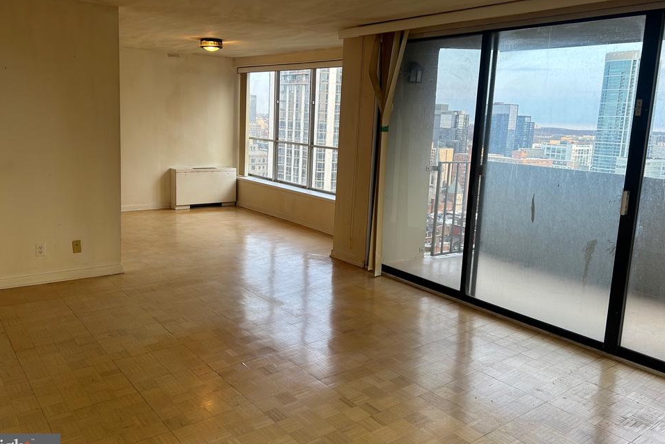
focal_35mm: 29
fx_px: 536
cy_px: 194
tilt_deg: -8.3
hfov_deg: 63.6
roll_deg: -3.4
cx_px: 330
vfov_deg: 44.9
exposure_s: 1/131
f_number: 1.5
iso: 32
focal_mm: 5.7
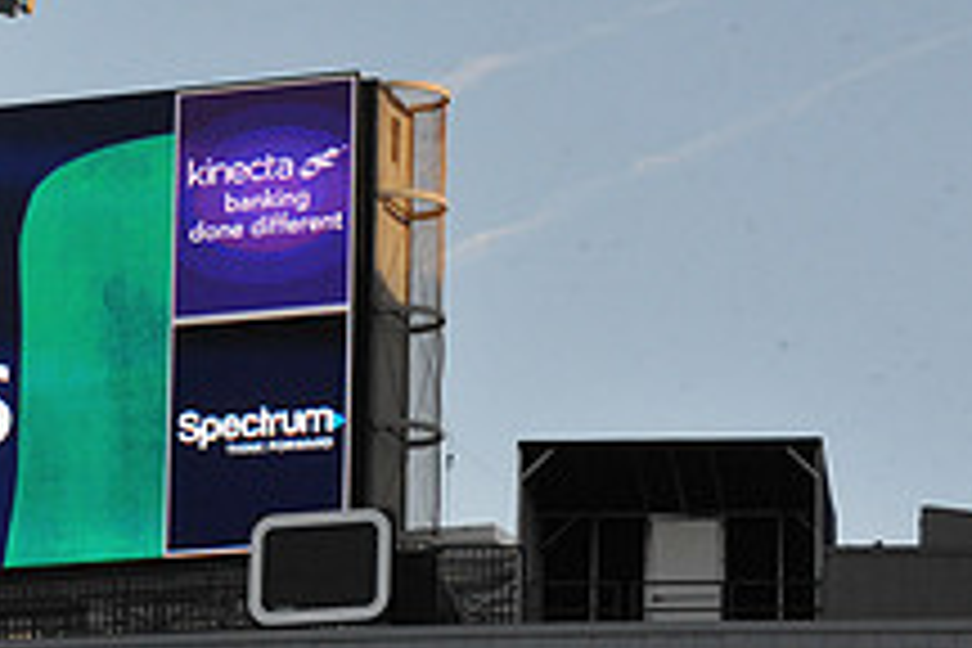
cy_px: 310
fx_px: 6237
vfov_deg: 5.9
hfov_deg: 8.8
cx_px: -212
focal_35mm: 231
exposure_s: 1/800
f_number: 14
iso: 1600
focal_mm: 86
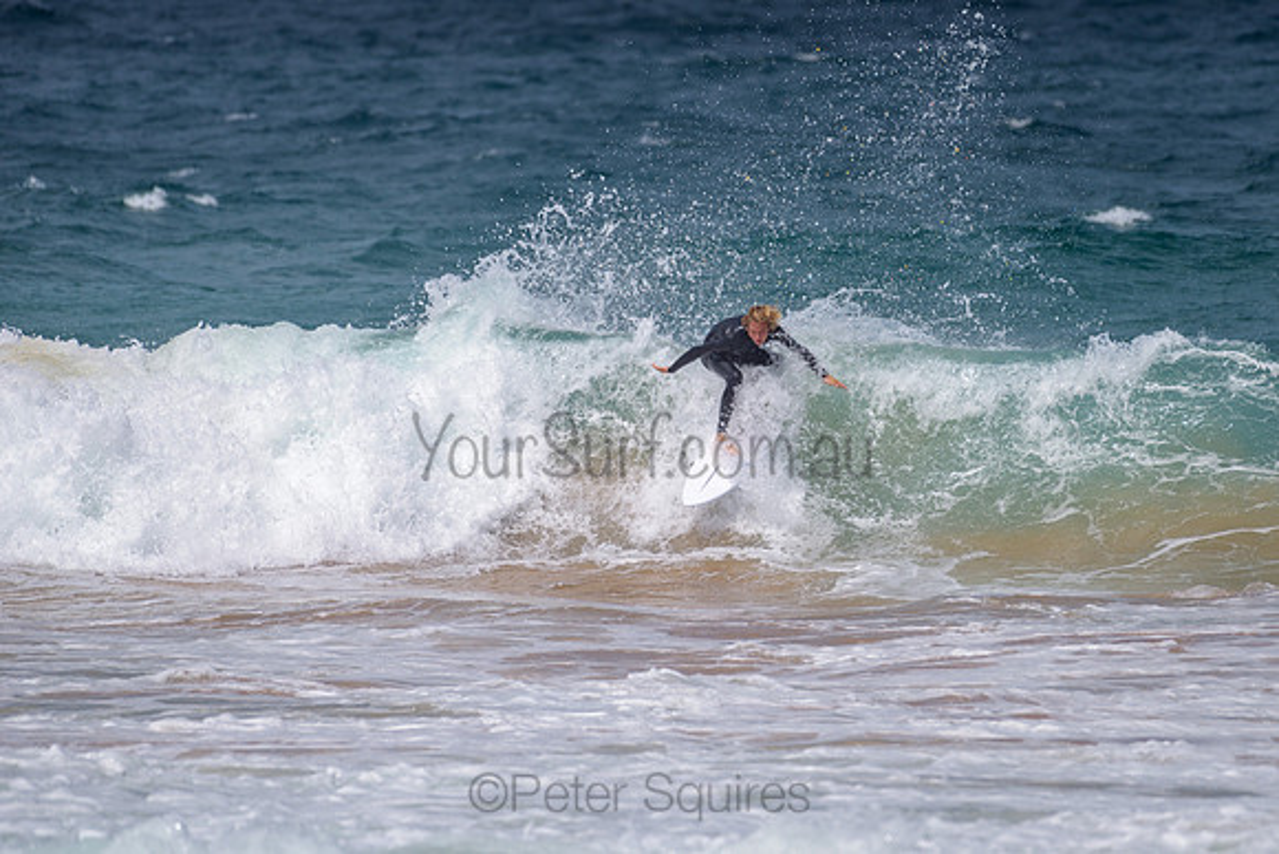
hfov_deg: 3.4
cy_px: 339
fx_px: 21795
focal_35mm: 613
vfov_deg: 2.2
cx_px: 784
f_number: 5.6
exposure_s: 1/2000
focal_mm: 500
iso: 72
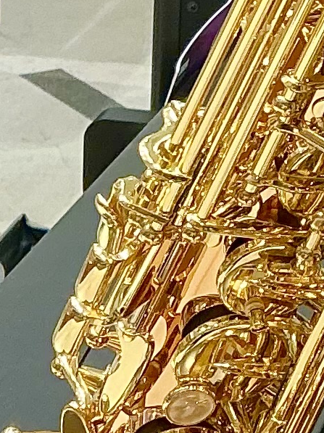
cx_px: 420
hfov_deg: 7.5
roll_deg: -3.5
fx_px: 2449
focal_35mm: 196
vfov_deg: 10.0
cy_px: -55
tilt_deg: -15.3
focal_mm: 3
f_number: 1.8
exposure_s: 1/60
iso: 50
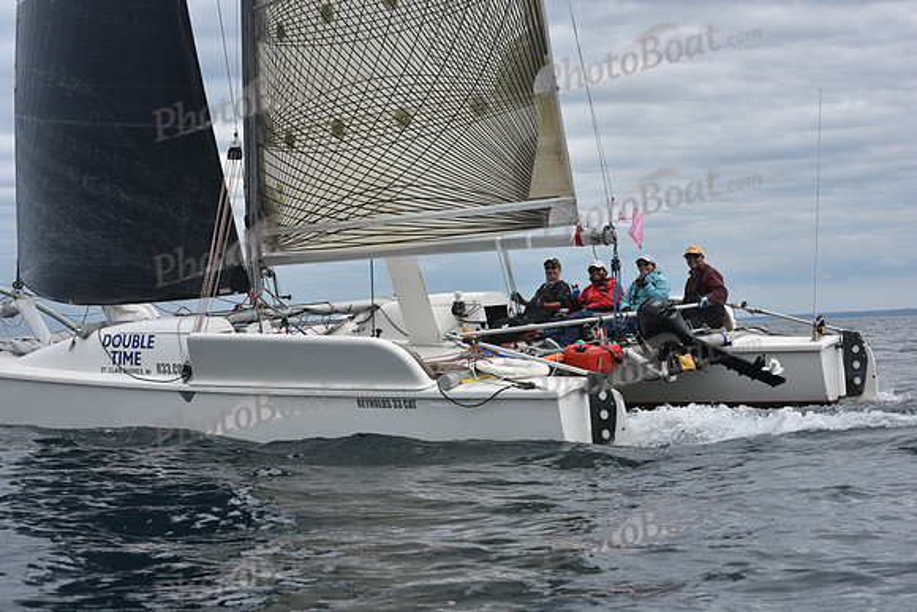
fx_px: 1783
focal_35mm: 70
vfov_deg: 19.5
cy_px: 306
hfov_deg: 28.8
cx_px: 458
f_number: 10
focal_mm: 70
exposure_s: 1/800
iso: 250
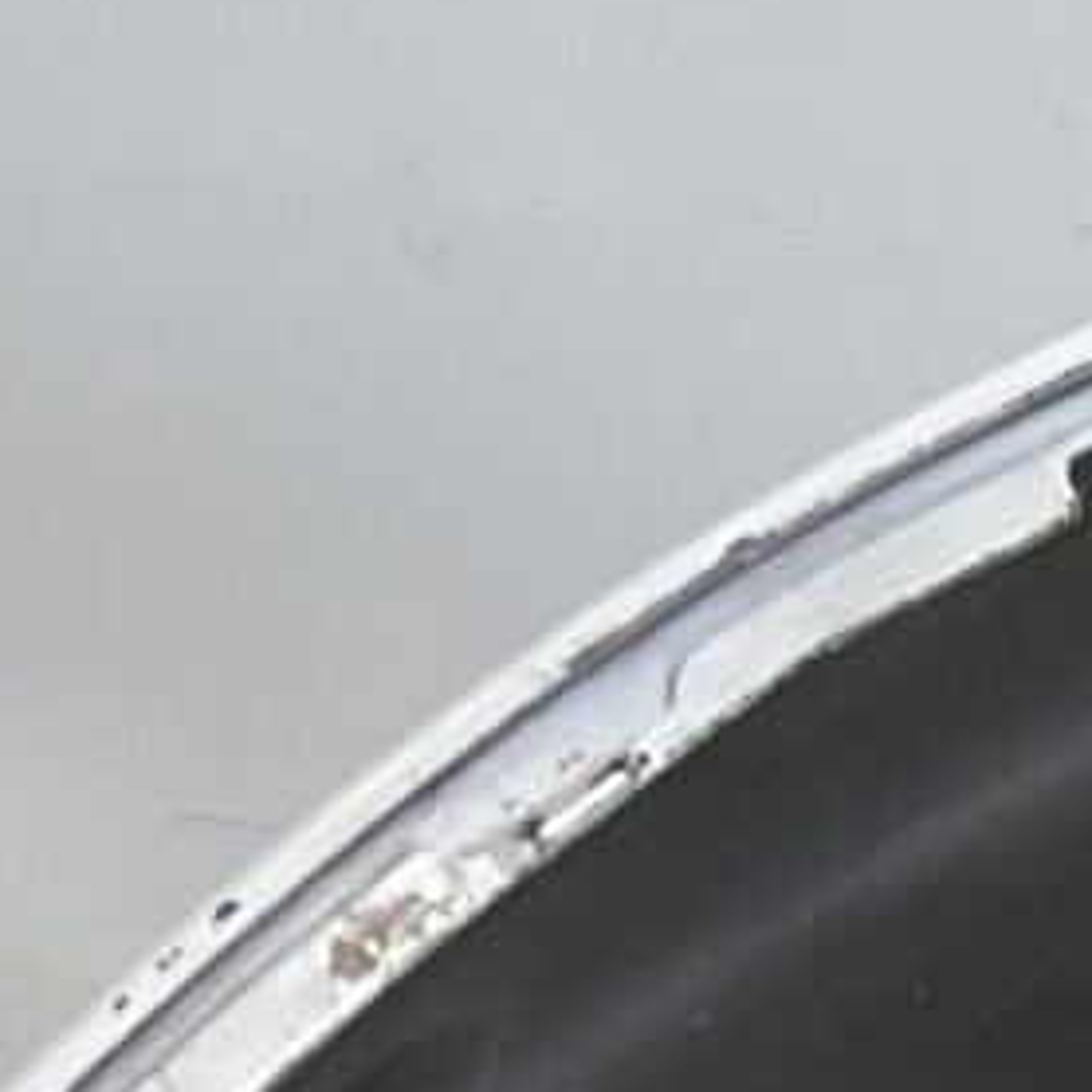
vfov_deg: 6.8
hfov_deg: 6.7
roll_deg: -12.8
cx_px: 3233
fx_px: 8423
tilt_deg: -29.3
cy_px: 3115
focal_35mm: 236
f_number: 1.8
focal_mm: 3
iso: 16
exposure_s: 1/239
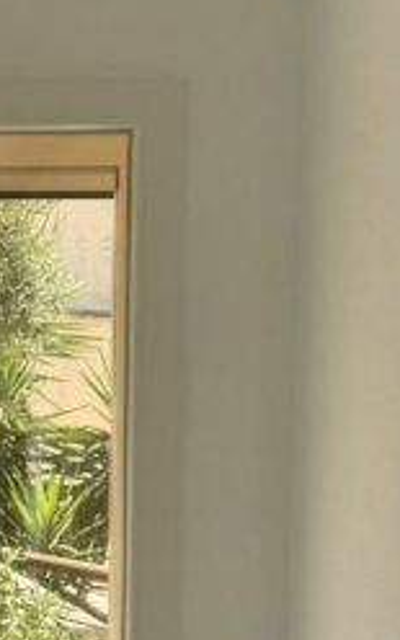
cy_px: 591
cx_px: -152
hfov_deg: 12.0
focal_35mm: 105
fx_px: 1831
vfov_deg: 19.4
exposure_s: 1/757
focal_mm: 6.8
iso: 80
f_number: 1.8
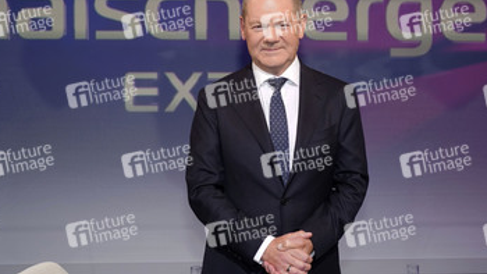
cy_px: 127
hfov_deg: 38.5
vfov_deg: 22.2
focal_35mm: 54
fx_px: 697
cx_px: 260
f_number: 5
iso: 2000
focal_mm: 40
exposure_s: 1/125
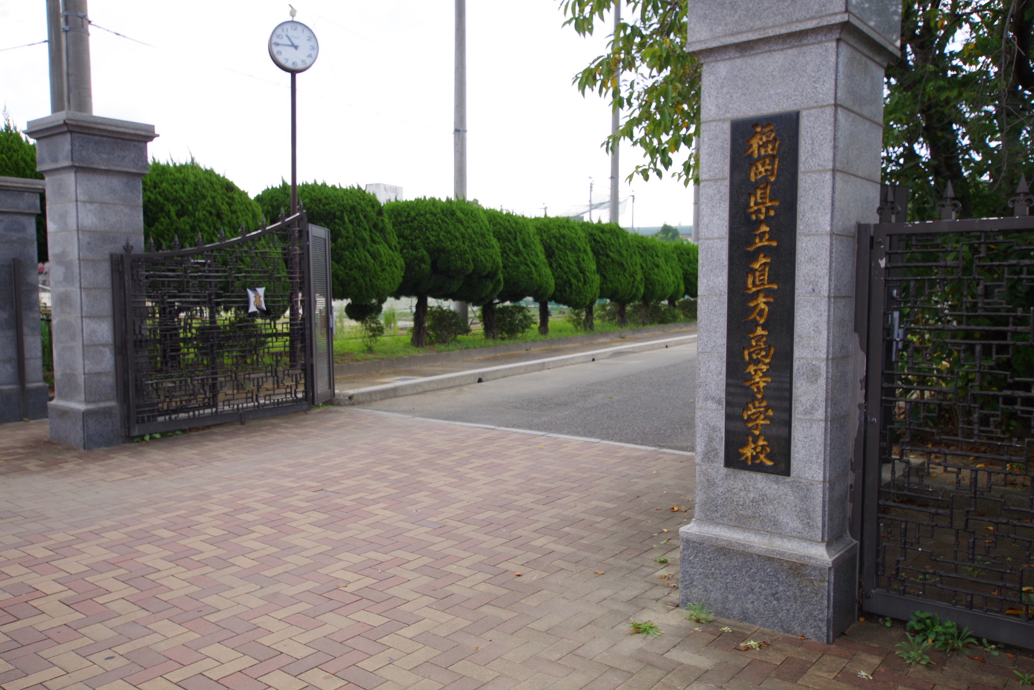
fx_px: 862
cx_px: 517
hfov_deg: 61.9
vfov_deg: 43.6
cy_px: 345
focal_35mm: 30
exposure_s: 1/200
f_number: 5
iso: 200
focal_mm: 20
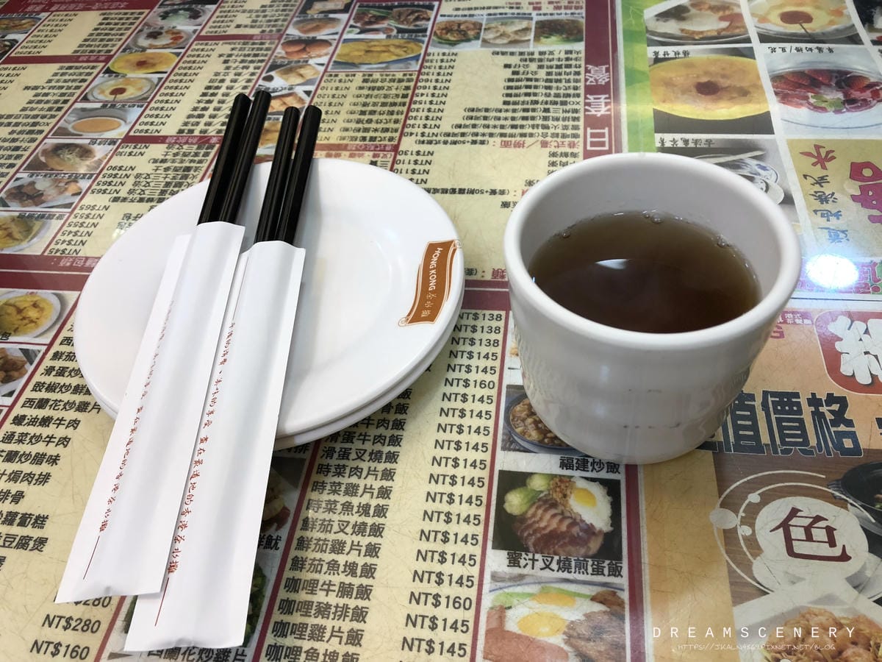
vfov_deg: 49.7
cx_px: 441
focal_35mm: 28
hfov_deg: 63.4
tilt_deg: -48.8
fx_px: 713
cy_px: 331
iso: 32
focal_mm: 3.99
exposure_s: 1/30
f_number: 1.8
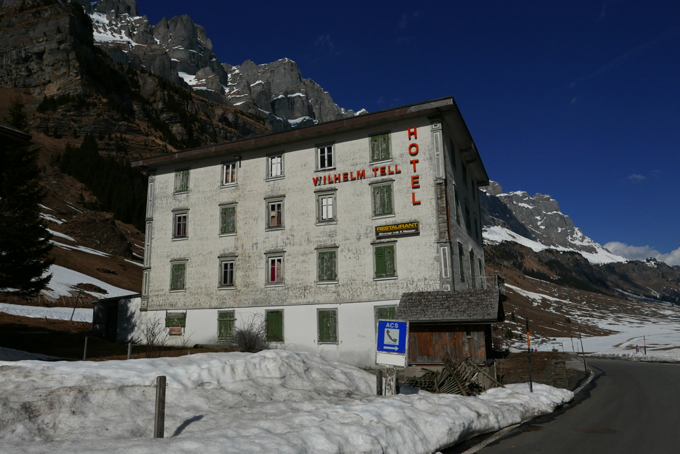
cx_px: 340
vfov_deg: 51.4
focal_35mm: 25
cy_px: 227
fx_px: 473
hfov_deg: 71.5
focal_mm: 11.4
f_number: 5.6
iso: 200
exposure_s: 1/5000
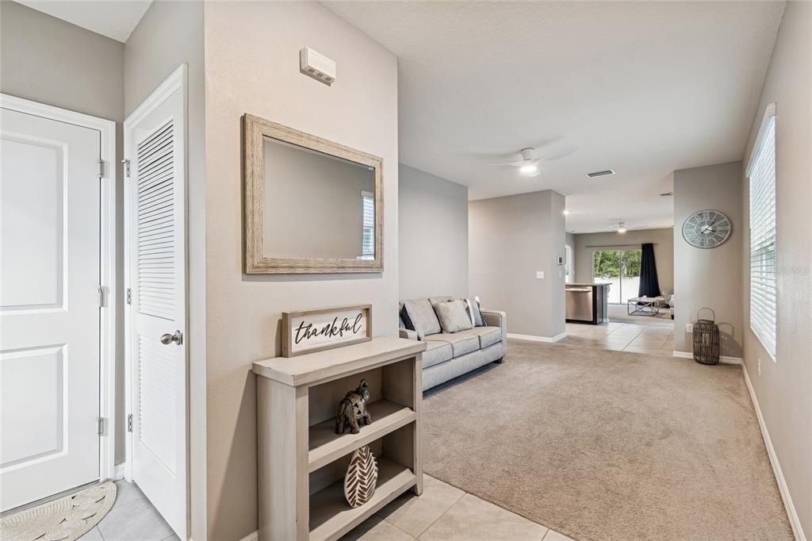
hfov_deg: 100.4
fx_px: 338
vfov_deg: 77.3
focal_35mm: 15
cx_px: 406
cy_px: 270
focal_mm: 10
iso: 100
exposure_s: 1
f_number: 7.1
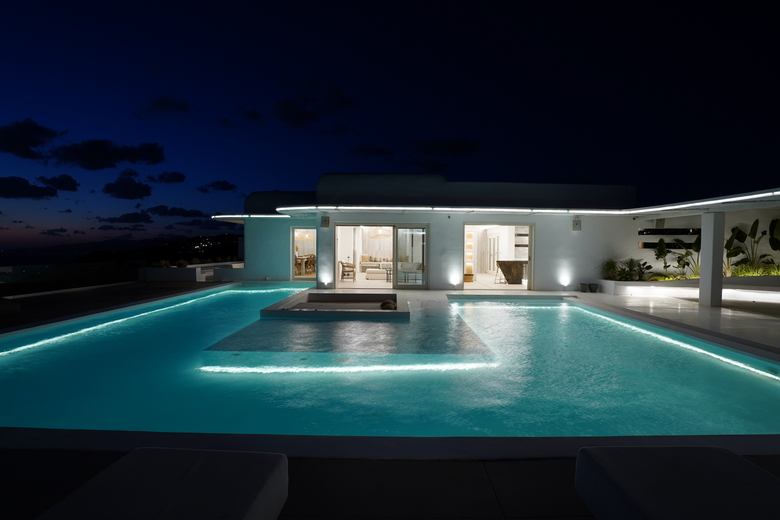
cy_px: 267
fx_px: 412
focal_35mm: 19
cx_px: 400
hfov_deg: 86.9
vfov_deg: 64.5
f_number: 9
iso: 320
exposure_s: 1/4
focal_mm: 16.9
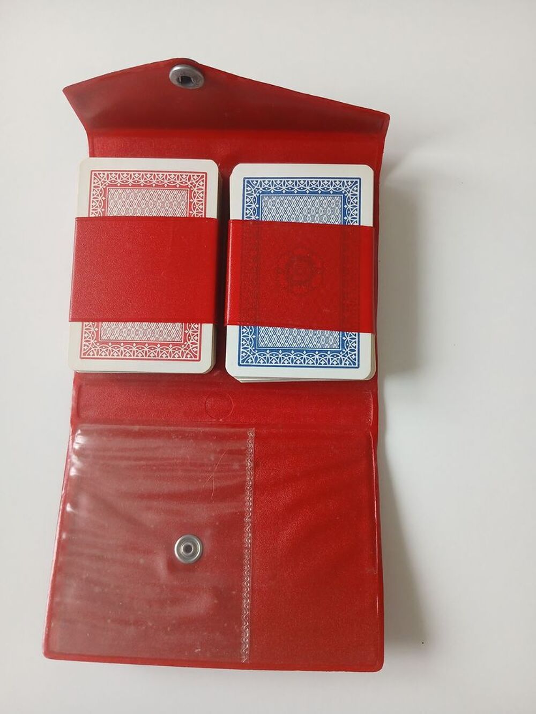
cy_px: 357
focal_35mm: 26
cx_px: 268
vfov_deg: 67.3
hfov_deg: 53.1
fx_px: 537
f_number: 1.8
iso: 160
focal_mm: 3.98
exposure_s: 1/50
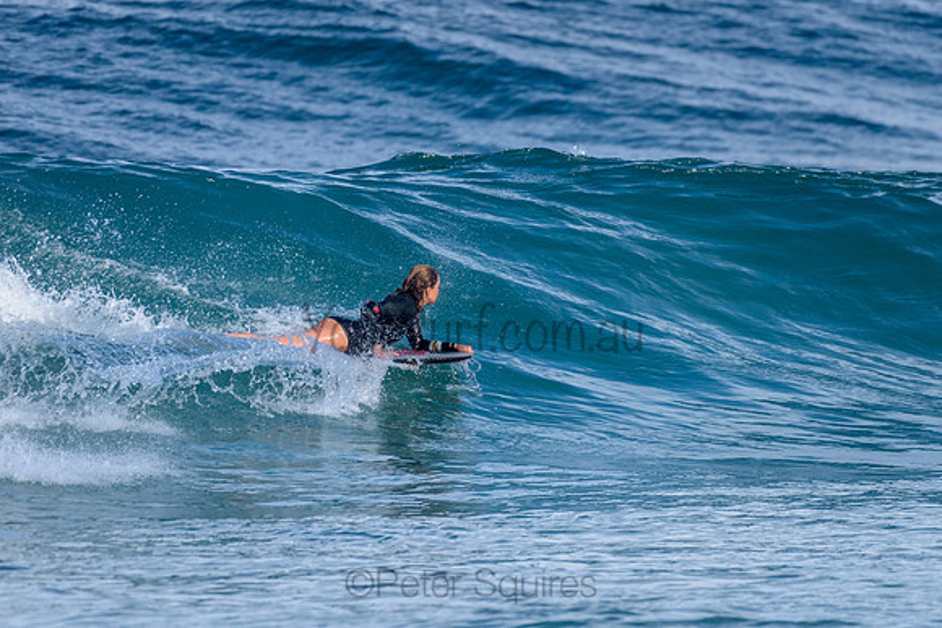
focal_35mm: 612
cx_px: 545
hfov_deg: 3.4
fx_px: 16024
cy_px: 315
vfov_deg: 2.2
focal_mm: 500
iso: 400
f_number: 5.6
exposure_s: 1/2000
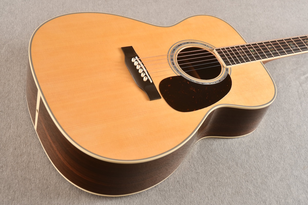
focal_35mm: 66
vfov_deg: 20.6
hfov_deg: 30.5
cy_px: 102
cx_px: 154
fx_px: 565
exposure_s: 1/10
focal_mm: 44
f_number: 4.5
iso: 200
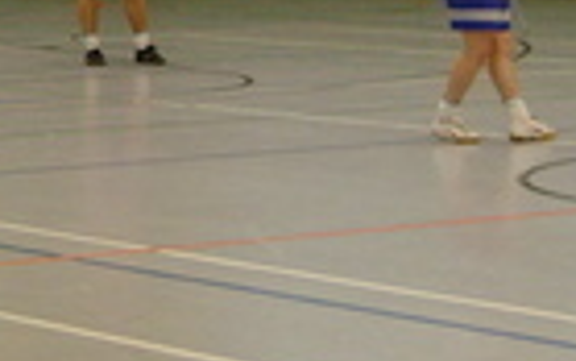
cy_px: -139
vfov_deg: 5.7
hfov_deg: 9.1
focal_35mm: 229
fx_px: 3596
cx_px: -29
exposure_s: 1/45
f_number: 3.9
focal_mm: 10.2
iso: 240
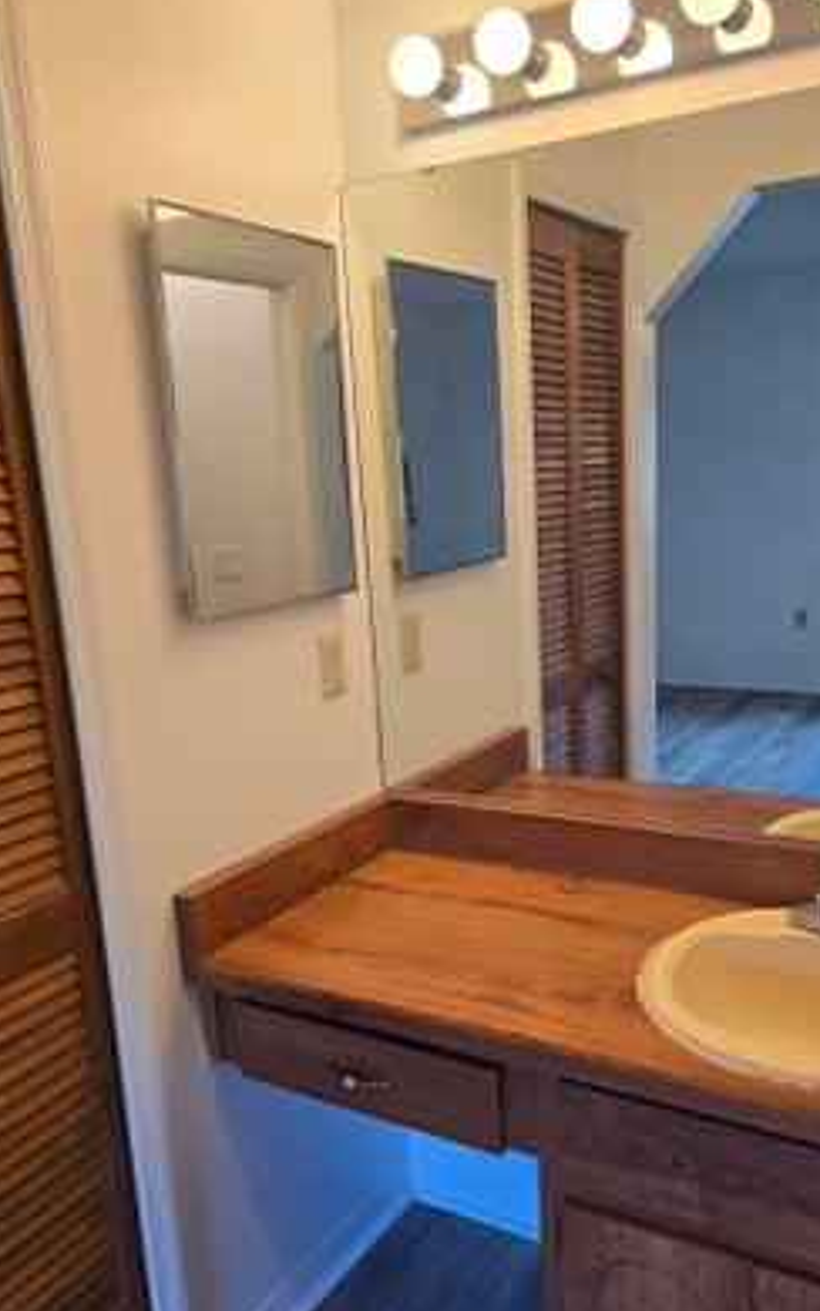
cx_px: 470
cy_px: 733
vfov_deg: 62.7
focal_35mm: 30
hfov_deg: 41.8
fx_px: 1072
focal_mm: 6.3
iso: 125
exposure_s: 1/120
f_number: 1.7
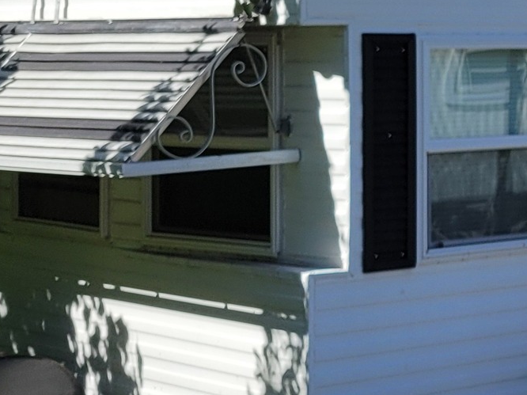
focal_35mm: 120
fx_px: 1826
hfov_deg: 13.7
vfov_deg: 12.3
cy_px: 60
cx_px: 1094
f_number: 1.8
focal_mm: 5.4
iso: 40
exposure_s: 1/2517
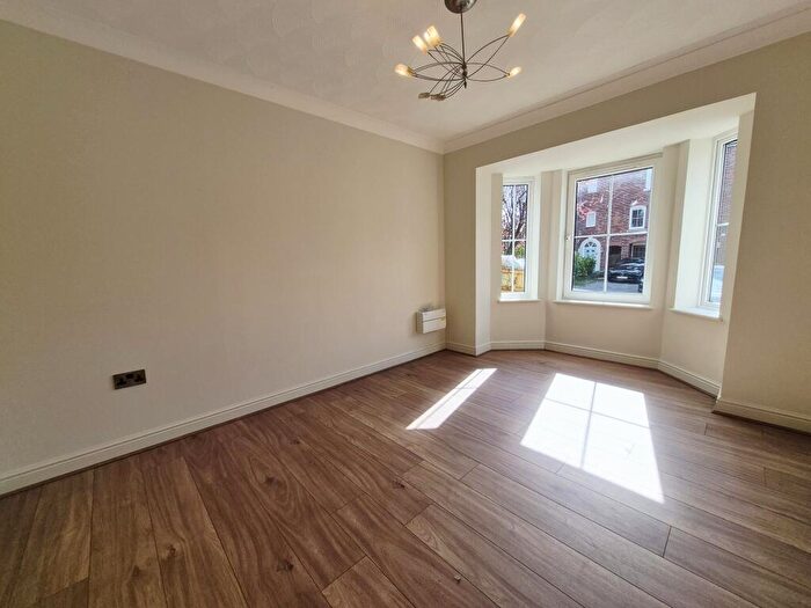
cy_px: 304
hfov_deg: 106.2
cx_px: 406
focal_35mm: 13
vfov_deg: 89.9
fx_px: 305
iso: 40
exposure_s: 1/667
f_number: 2.2
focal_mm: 1.74
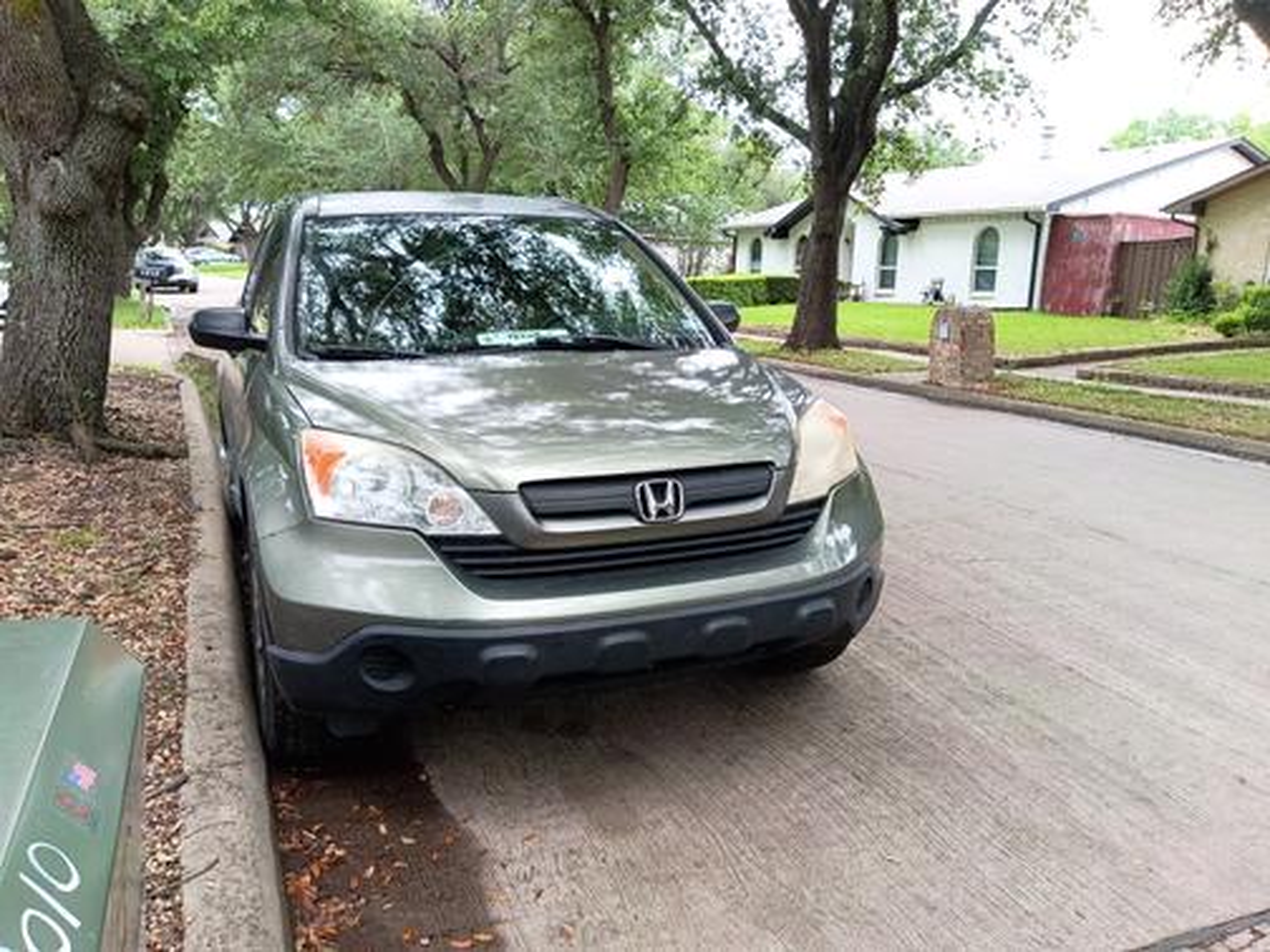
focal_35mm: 28
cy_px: 476
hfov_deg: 63.4
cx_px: 635
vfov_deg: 49.7
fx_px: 1027
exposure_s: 1/60
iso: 100
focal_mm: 3.42
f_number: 2.2
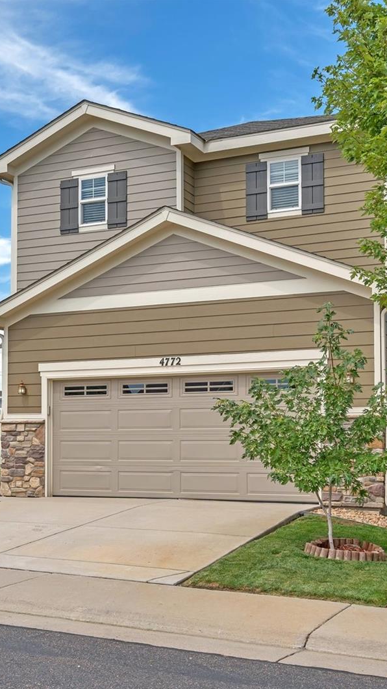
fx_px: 894
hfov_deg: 24.2
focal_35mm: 49
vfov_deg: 42.1
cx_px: 115
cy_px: 345
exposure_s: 1/125
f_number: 11
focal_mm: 31
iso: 100
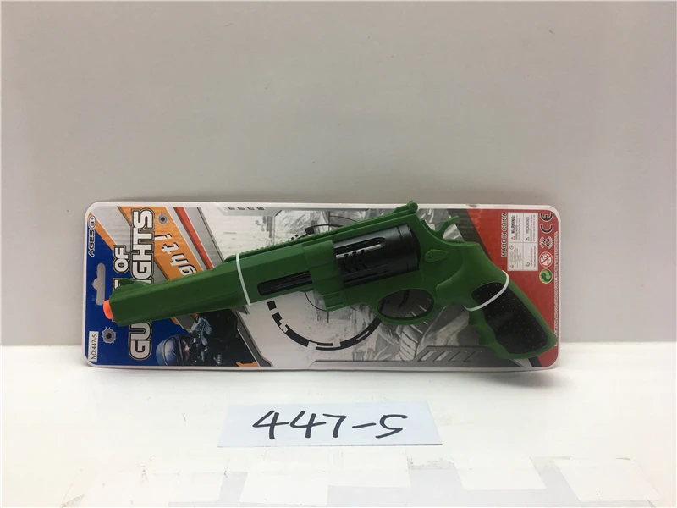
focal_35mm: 29
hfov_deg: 61.7
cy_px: 254
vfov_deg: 48.2
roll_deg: -1.0
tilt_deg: -14.4
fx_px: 567
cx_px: 338
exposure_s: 1/100
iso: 32
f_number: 2.2
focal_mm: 4.15
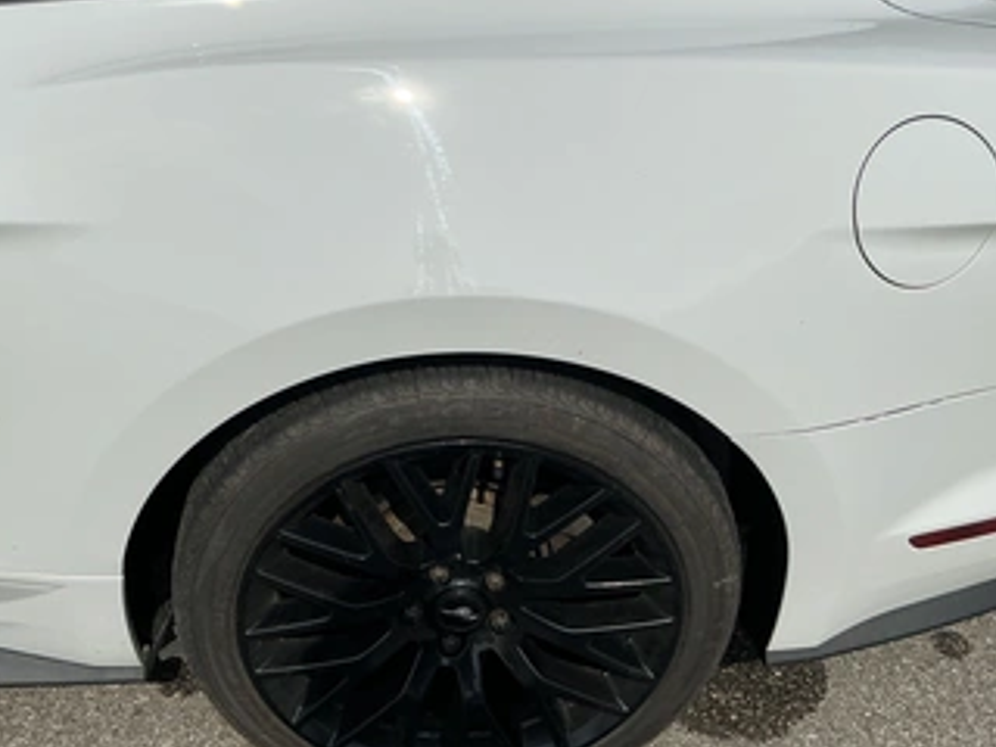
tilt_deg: -35.0
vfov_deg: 40.6
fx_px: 1007
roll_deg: -2.8
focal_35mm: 35
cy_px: 423
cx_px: 461
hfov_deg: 52.6
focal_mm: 3
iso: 25
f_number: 1.8
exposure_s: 1/7407
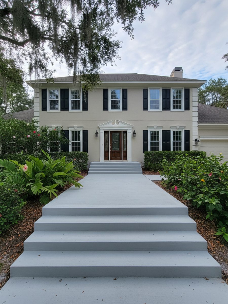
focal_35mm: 23
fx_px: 202
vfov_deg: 73.9
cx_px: 114
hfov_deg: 58.9
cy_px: 152
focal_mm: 6.4
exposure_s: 1/1811
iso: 143
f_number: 1.8
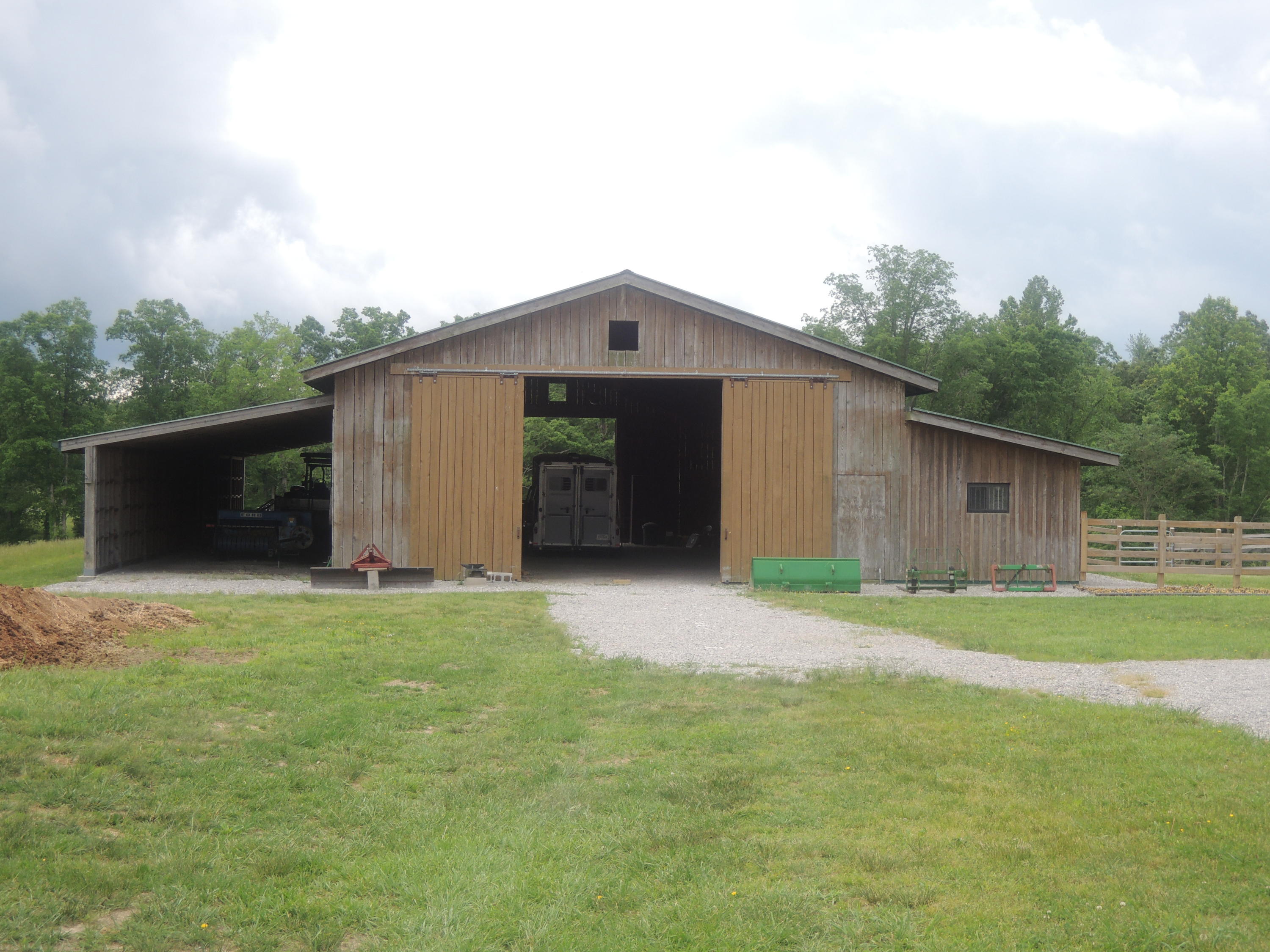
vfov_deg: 26.6
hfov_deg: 34.9
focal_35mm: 55
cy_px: 476
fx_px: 2018
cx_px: 635
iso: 100
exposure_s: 1/400
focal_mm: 9.9
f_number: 4
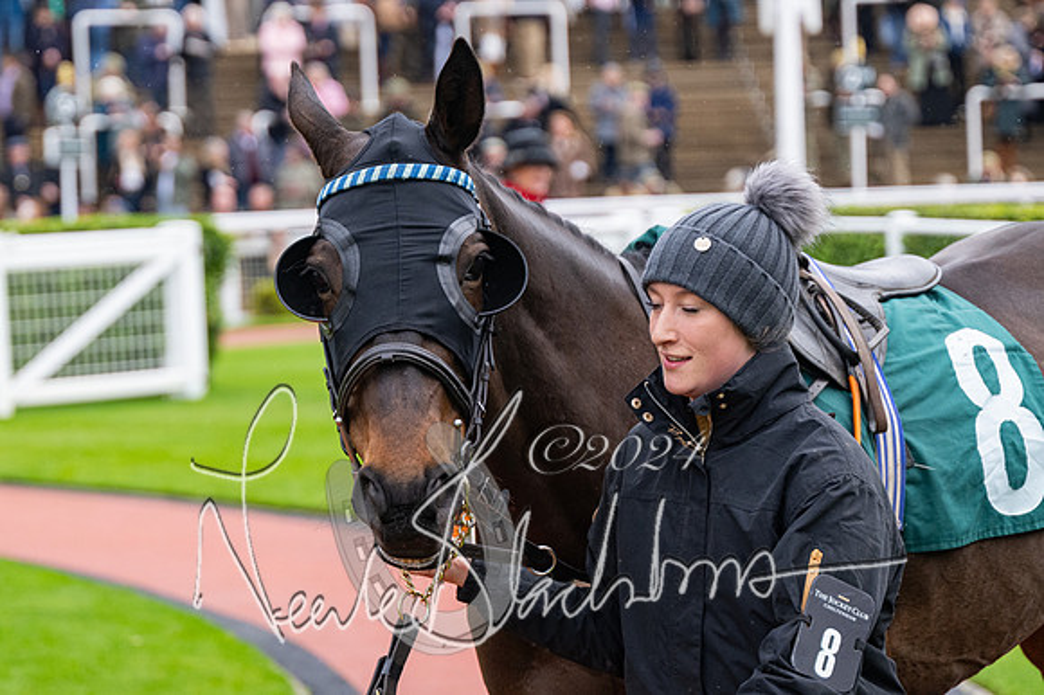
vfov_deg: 9.3
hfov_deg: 14.0
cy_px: 348
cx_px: 522
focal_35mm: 147
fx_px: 4260
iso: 800
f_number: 4
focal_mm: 98
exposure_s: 1/1600
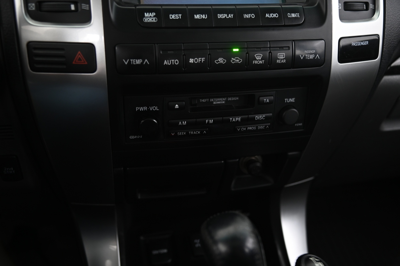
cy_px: 133
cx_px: 200
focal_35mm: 38
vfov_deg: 35.0
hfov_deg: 50.7
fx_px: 422
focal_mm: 38
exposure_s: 1/6
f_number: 4
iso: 1000
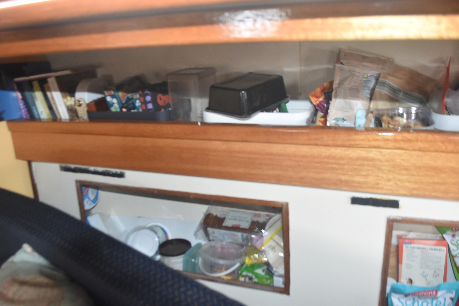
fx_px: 344
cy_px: 153
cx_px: 230
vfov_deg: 48.0
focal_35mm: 27
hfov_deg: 67.3
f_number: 4
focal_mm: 18
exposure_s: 1/60
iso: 800
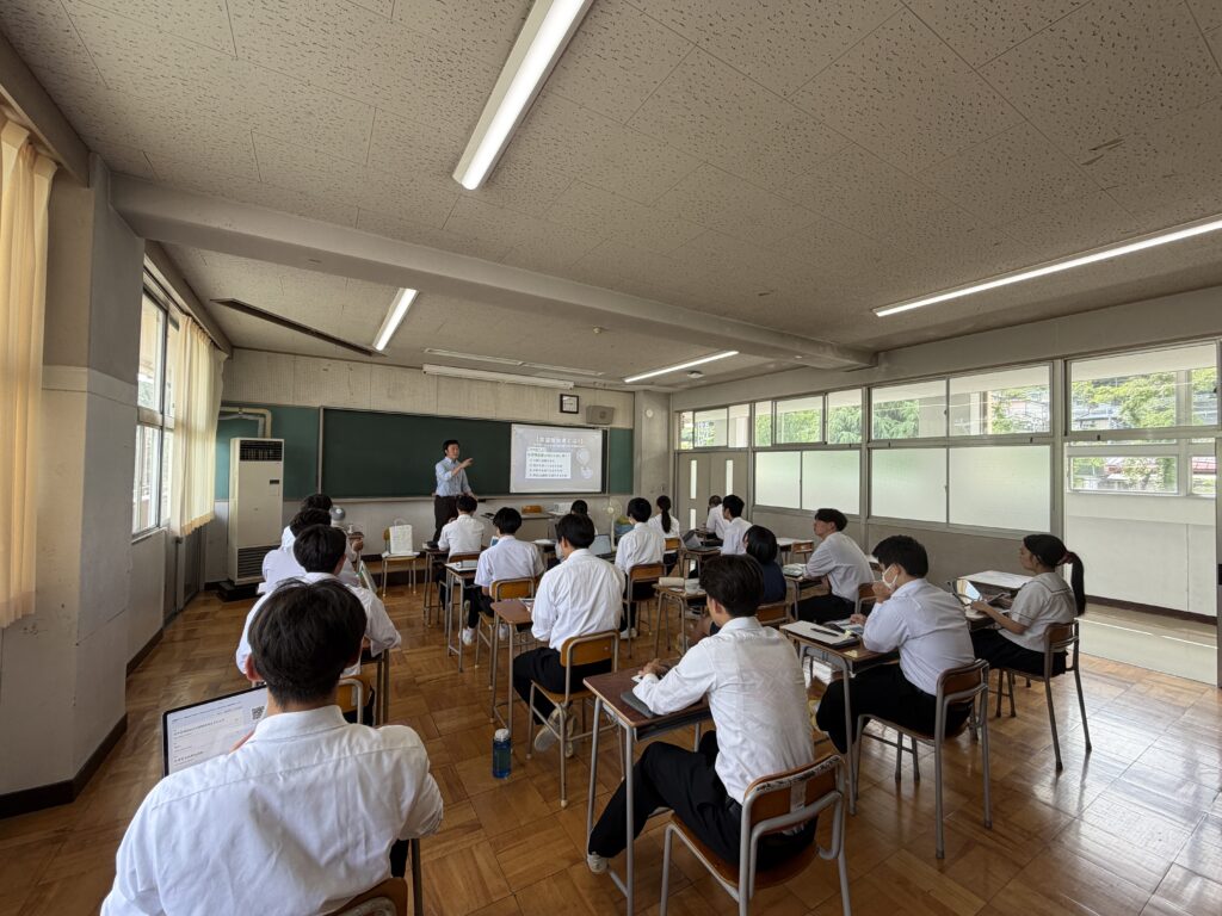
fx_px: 494
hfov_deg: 102.1
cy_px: 458
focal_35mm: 14
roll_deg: -0.3
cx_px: 611
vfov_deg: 85.7
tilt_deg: +1.8
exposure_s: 1/121
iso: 64
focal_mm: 2.22
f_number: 2.2
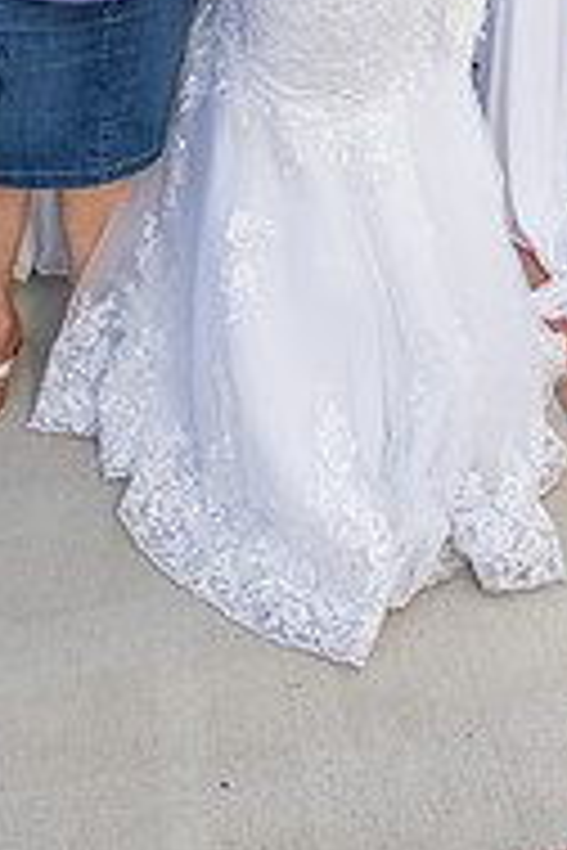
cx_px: 302
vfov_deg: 30.4
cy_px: -139
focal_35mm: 57
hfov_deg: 23.8
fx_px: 1347
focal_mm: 24
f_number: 4.5
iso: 200
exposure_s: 1/125
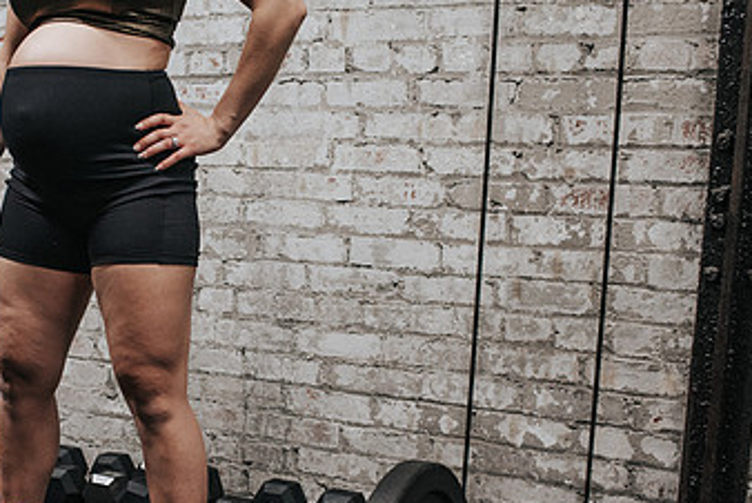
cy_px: 355
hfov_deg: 32.6
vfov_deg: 22.5
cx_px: 171
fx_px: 1254
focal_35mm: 60
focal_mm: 35
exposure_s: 1/250
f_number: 3.2
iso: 800
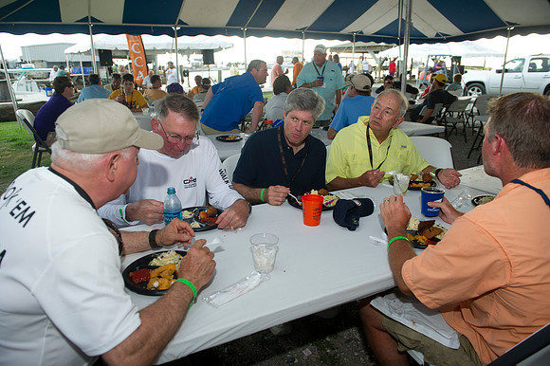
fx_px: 366
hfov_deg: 73.8
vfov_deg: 53.1
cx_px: 275
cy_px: 183
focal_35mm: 24
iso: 400
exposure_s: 1/160
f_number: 4
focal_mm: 24
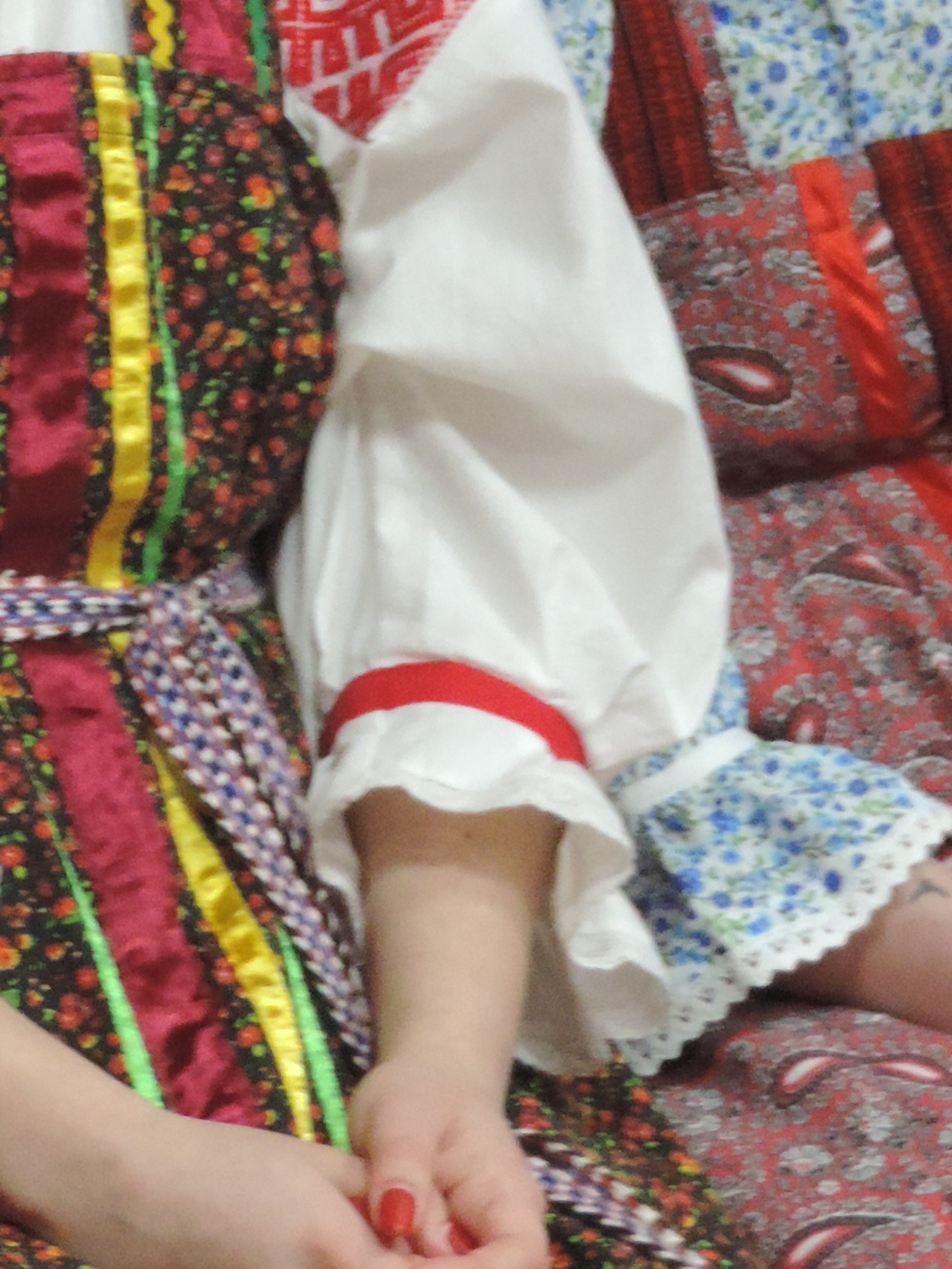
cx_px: 432
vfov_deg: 6.8
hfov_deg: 5.1
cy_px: 43
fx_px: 10668
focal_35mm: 291
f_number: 4.1
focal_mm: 17.8
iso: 800
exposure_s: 1/20
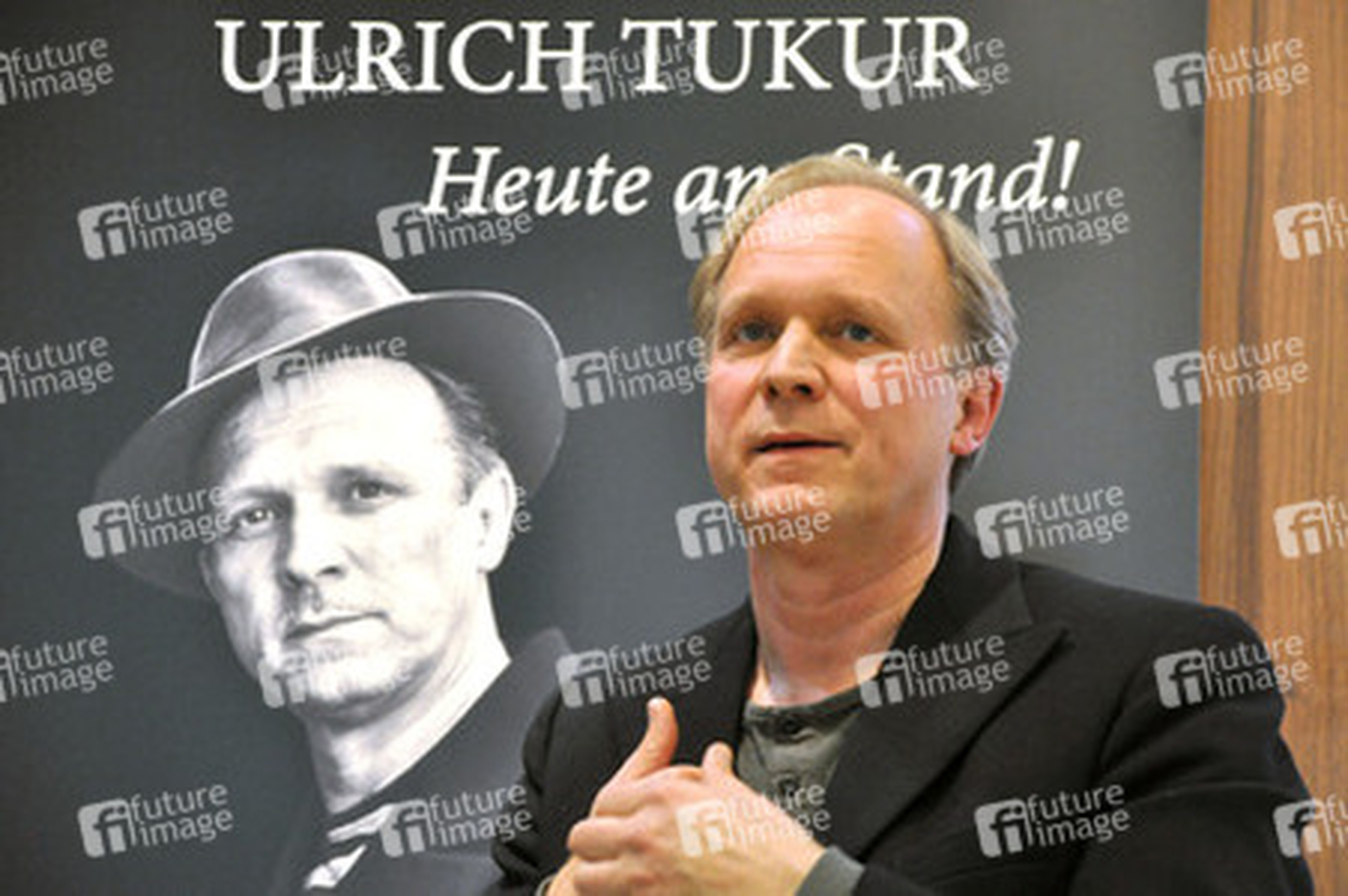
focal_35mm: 135
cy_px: 448
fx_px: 5051
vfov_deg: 10.1
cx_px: 674
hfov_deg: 15.2
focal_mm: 90
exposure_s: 1/100
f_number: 5.6
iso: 2000
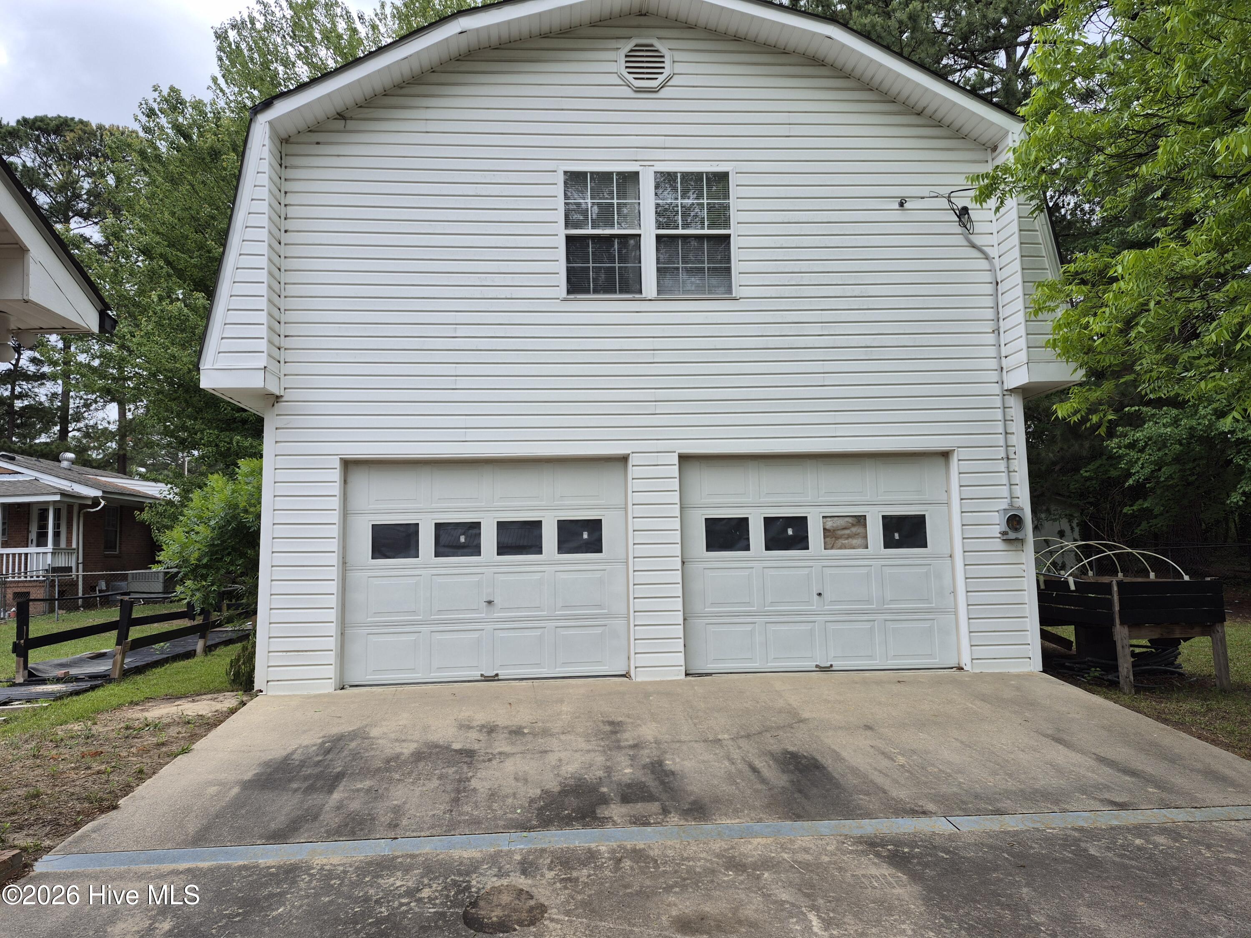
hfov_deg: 73.9
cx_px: 626
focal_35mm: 23
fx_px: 831
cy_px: 469
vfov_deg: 58.9
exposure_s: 1/359
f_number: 1.8
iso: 25
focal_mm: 5.4
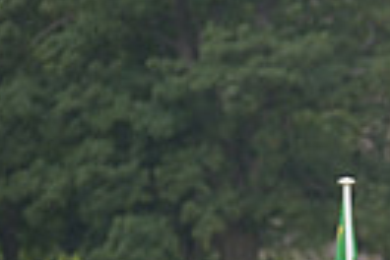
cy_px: 309
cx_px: 812
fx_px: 9533
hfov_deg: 2.3
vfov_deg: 1.6
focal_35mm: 880
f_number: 3.5
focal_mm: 200
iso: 640
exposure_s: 1/1250
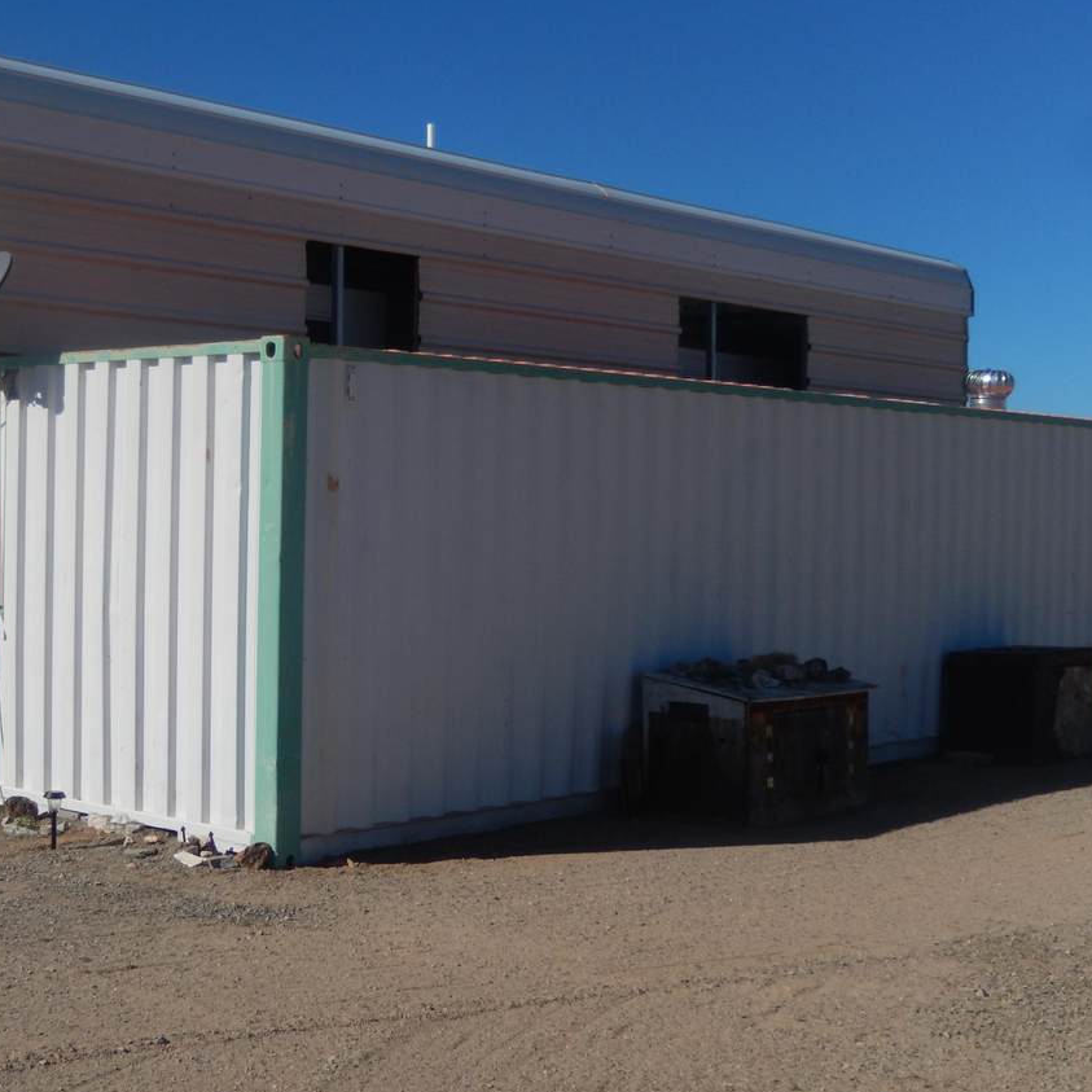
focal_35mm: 55
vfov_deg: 31.1
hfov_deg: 30.6
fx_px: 1963
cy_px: 552
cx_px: 276
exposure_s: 1/800
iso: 125
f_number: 8.4
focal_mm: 7.3
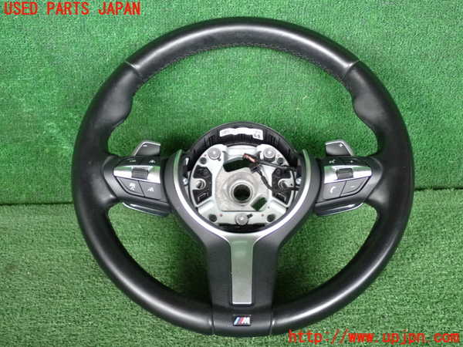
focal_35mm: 47
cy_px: 174
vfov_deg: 30.9
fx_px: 629
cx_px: 232
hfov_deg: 40.4
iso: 1600
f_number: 3.1
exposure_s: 1/125
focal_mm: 8.4
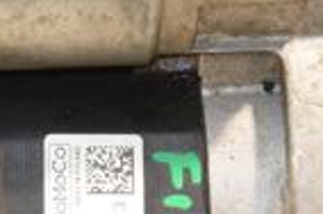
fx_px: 3518
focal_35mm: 393
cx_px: 107
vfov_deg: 3.5
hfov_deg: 5.3
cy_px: 191
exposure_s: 1/200
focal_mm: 58
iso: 1600
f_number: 5.6
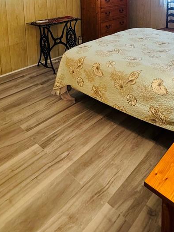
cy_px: 10
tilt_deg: -7.2
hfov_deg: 43.8
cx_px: 110
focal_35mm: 32
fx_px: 214
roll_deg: +0.4
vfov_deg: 48.7
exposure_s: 1/60
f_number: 2.2
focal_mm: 2.22
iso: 320
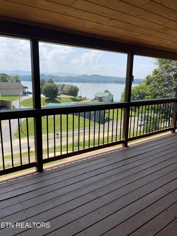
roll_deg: -1.1
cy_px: 118
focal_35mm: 25
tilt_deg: -12.1
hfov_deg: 54.9
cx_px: 88
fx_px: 170
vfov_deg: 69.4
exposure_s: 1/2597
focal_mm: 5.1
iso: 32
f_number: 1.6
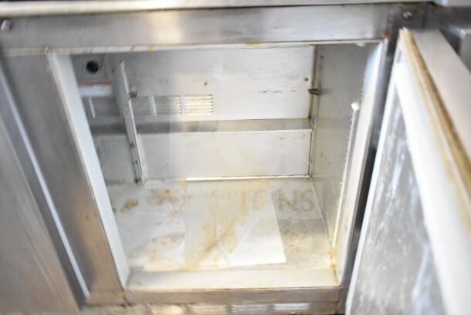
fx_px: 353
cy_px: 158
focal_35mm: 27
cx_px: 236
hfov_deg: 67.4
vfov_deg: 48.0
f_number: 3.5
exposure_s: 1/30
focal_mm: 18
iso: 3600
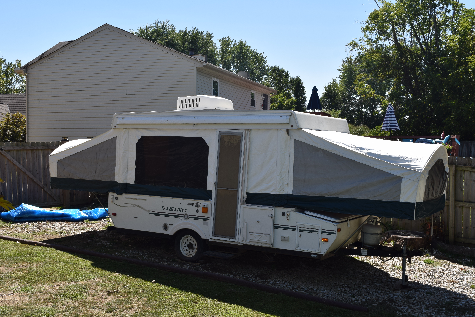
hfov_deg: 45.0
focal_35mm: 44
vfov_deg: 30.8
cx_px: 238
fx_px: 574
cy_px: 158
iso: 100
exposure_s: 1/200
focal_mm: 29
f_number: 11
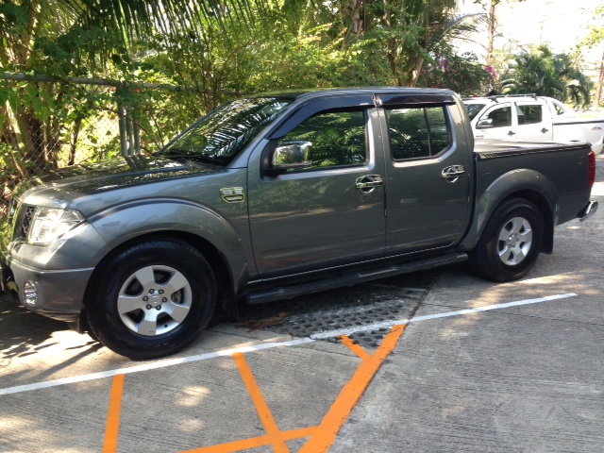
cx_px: 302
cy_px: 226
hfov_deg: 55.4
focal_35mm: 33
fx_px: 576
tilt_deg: -12.3
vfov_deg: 42.9
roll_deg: -1.4
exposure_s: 1/138
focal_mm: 4.12
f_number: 2.4
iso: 50
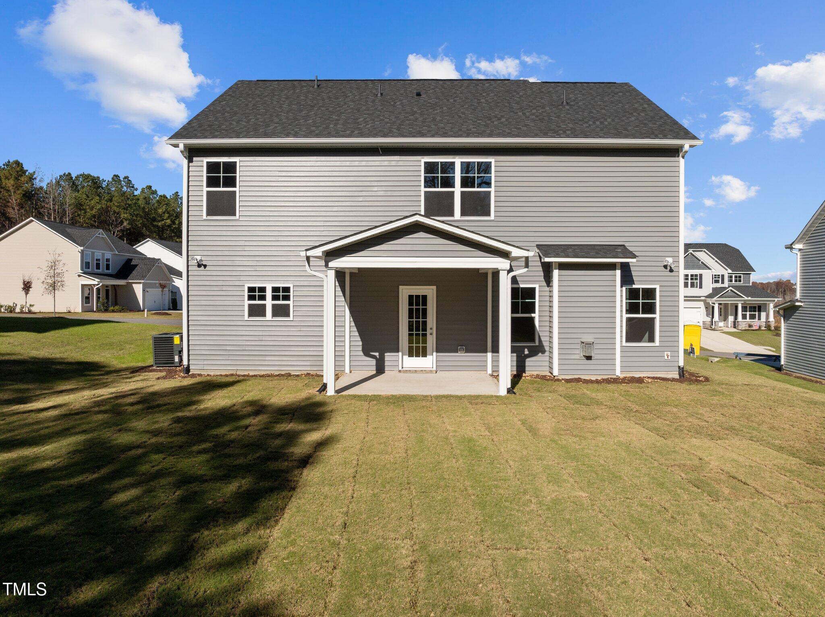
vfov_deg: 56.8
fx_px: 572
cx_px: 412
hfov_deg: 71.6
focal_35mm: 24
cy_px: 308
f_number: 2.8
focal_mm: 12.29
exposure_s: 1/1250
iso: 120
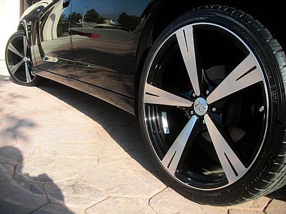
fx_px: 297
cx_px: 143
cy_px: 107
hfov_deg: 51.4
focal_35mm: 36
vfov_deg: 39.7
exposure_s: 1/320
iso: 50
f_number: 2.8
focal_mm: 6.3
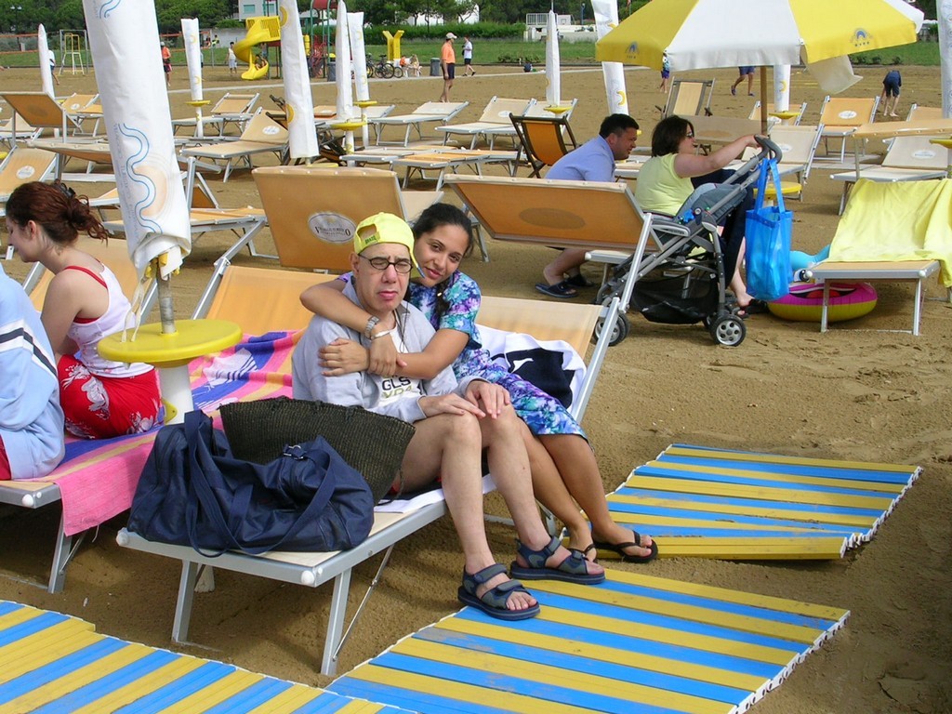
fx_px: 1458
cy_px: 357
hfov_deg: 36.2
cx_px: 476
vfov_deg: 27.5
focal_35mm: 53
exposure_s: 1/271
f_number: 6.4
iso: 50
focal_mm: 8
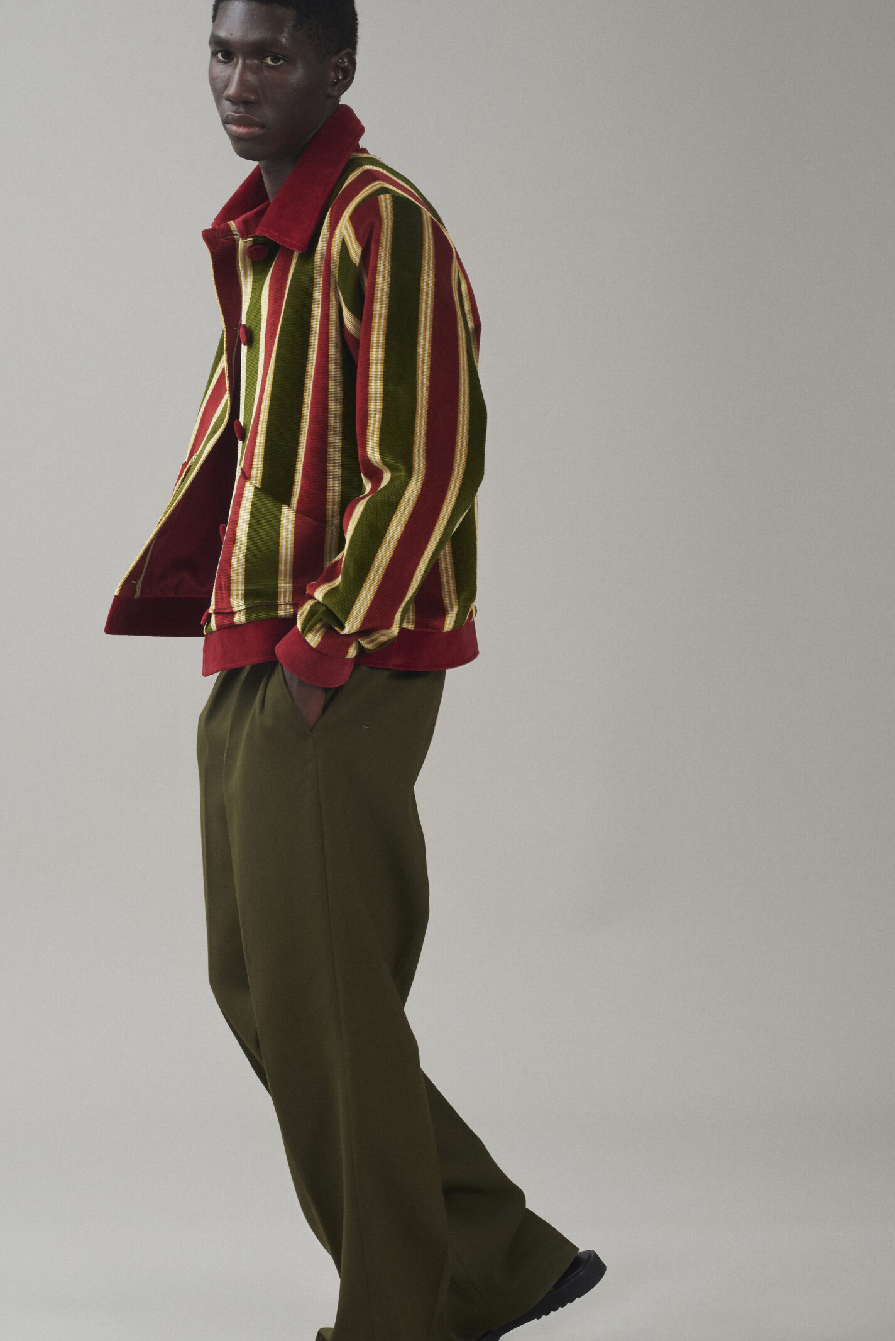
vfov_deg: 26.0
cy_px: 710
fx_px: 2906
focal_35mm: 78
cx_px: 386
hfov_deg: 17.5
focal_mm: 65
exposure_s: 1/160
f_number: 11
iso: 200
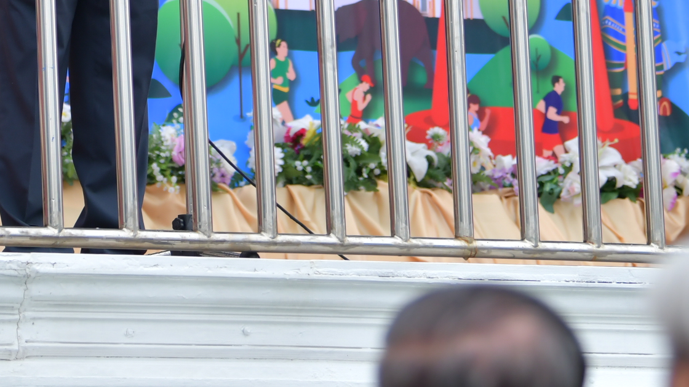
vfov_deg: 3.6
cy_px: -389
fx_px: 6065
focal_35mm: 332
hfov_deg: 6.5
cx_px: 95
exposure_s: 1/400
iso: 200
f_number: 2.8
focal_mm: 86
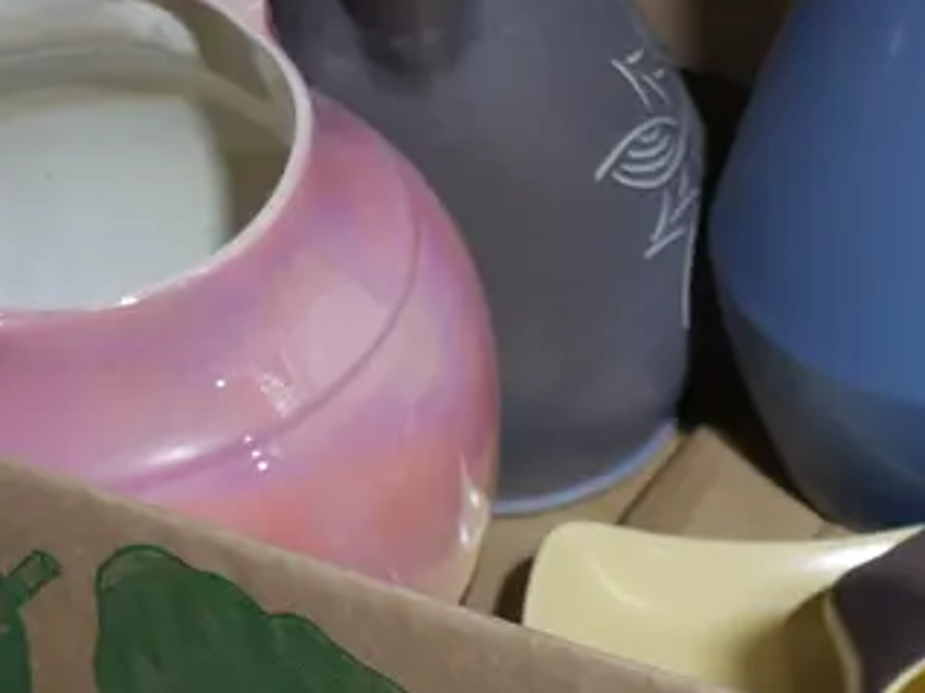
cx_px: 1456
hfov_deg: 13.6
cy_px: 605
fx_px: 3606
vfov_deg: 10.9
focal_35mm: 135
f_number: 4.6
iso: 500
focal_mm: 21
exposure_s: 1/60
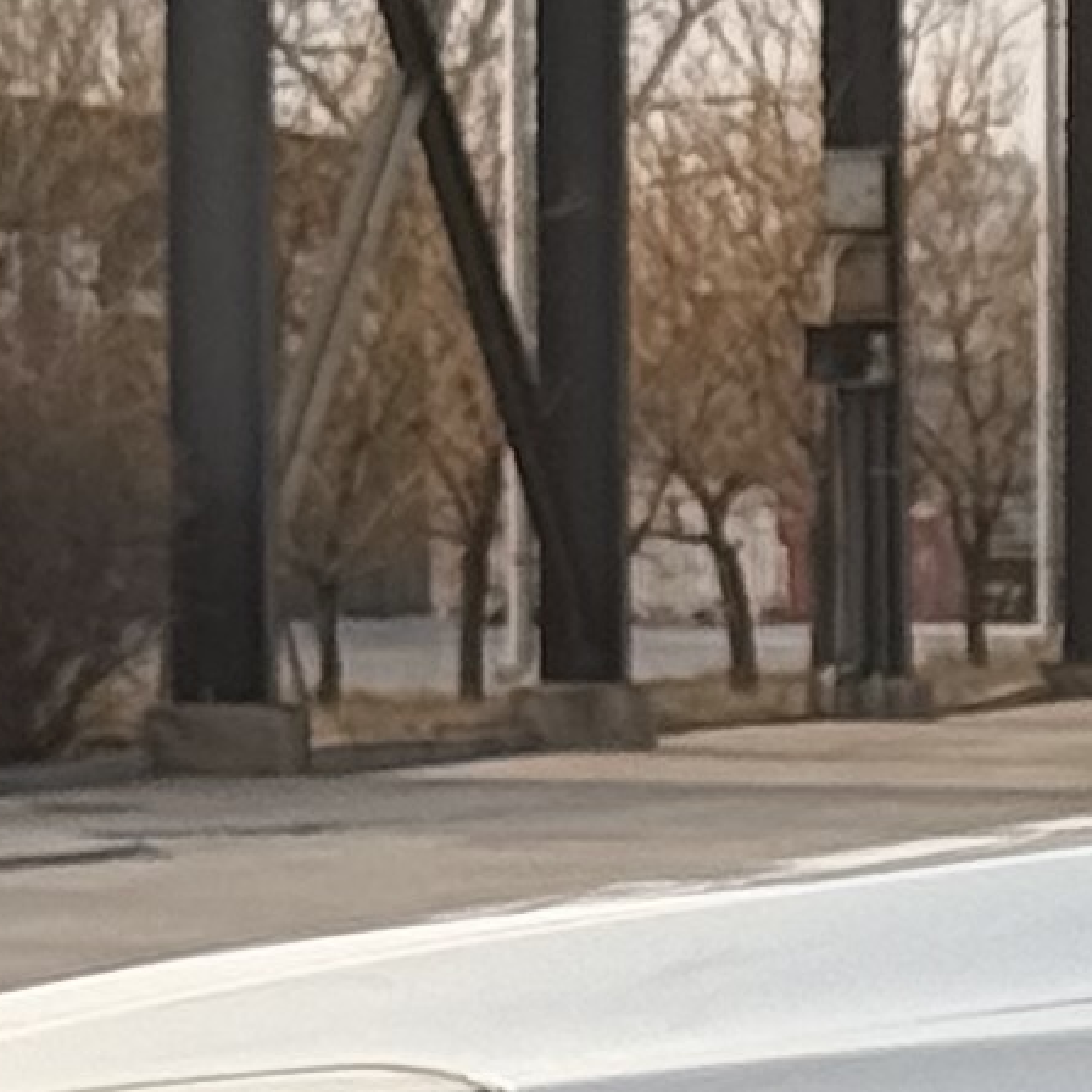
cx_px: 3512
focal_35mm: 382
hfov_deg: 4.4
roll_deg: -0.1
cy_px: 1421
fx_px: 13634
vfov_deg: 4.6
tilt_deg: -1.6
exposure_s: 1/3378
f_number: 1.78
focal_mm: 6.76
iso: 64
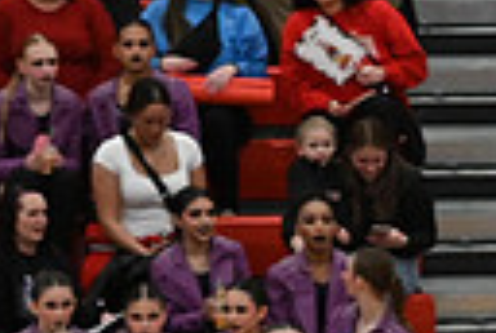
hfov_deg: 4.3
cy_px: 734
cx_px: 1116
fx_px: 6546
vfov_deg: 2.9
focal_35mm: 474
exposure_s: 1/400
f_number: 4
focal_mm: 70
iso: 5000
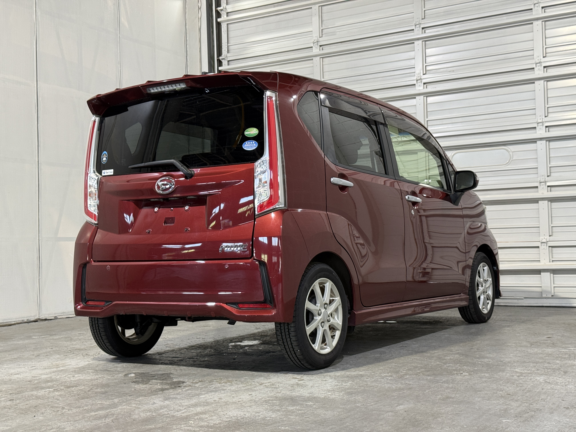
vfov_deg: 30.3
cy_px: 216
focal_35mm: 48
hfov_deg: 39.7
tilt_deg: +2.1
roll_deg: +1.4
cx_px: 288
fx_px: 799
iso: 160
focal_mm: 6.76
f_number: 1.78
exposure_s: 1/60
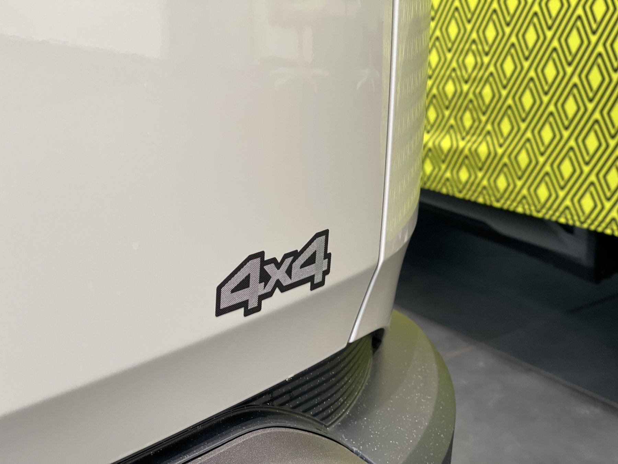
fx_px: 1143
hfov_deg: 30.3
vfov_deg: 22.9
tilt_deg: -19.3
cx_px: 309
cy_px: 232
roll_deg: -3.1
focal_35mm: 64
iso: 160
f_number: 2.2
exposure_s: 1/50
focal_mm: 7.5
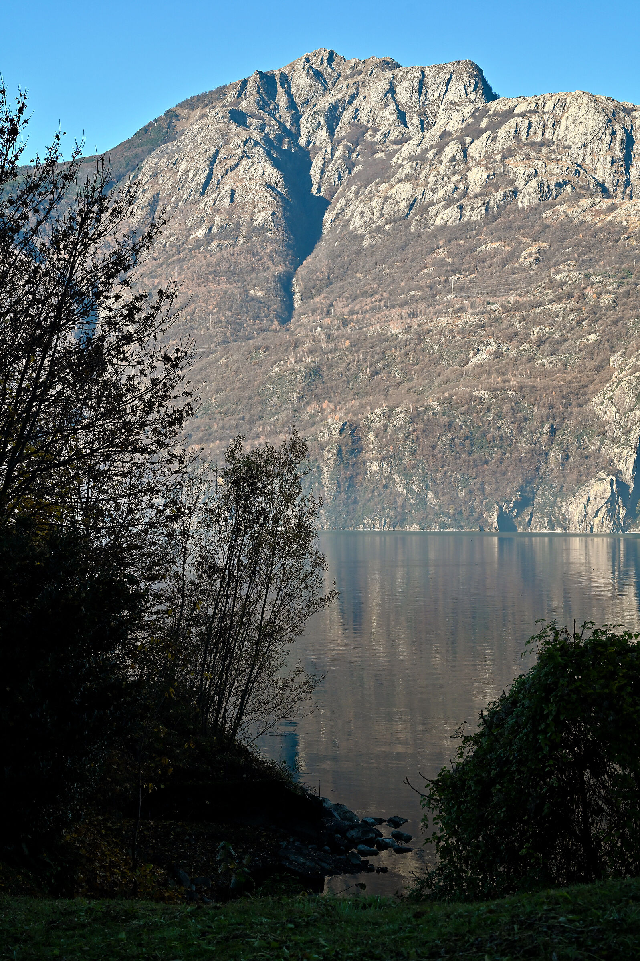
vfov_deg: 38.2
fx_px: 1388
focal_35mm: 52
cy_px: 480
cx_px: 320
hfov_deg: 26.0
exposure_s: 1/250
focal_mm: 52
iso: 250
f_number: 7.1
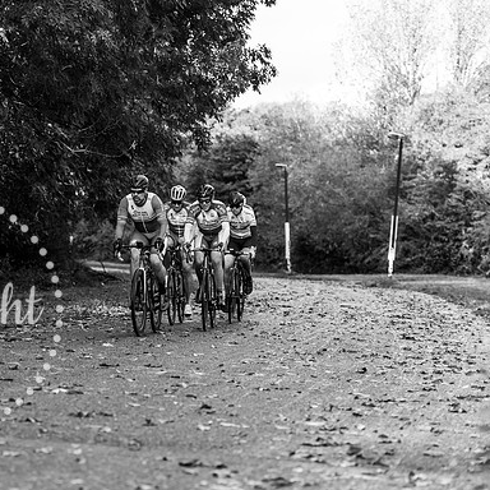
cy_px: 246
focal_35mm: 118
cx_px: 142
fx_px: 1890
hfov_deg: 14.7
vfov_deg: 14.8
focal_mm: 92
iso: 200
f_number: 3.2
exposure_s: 1/500
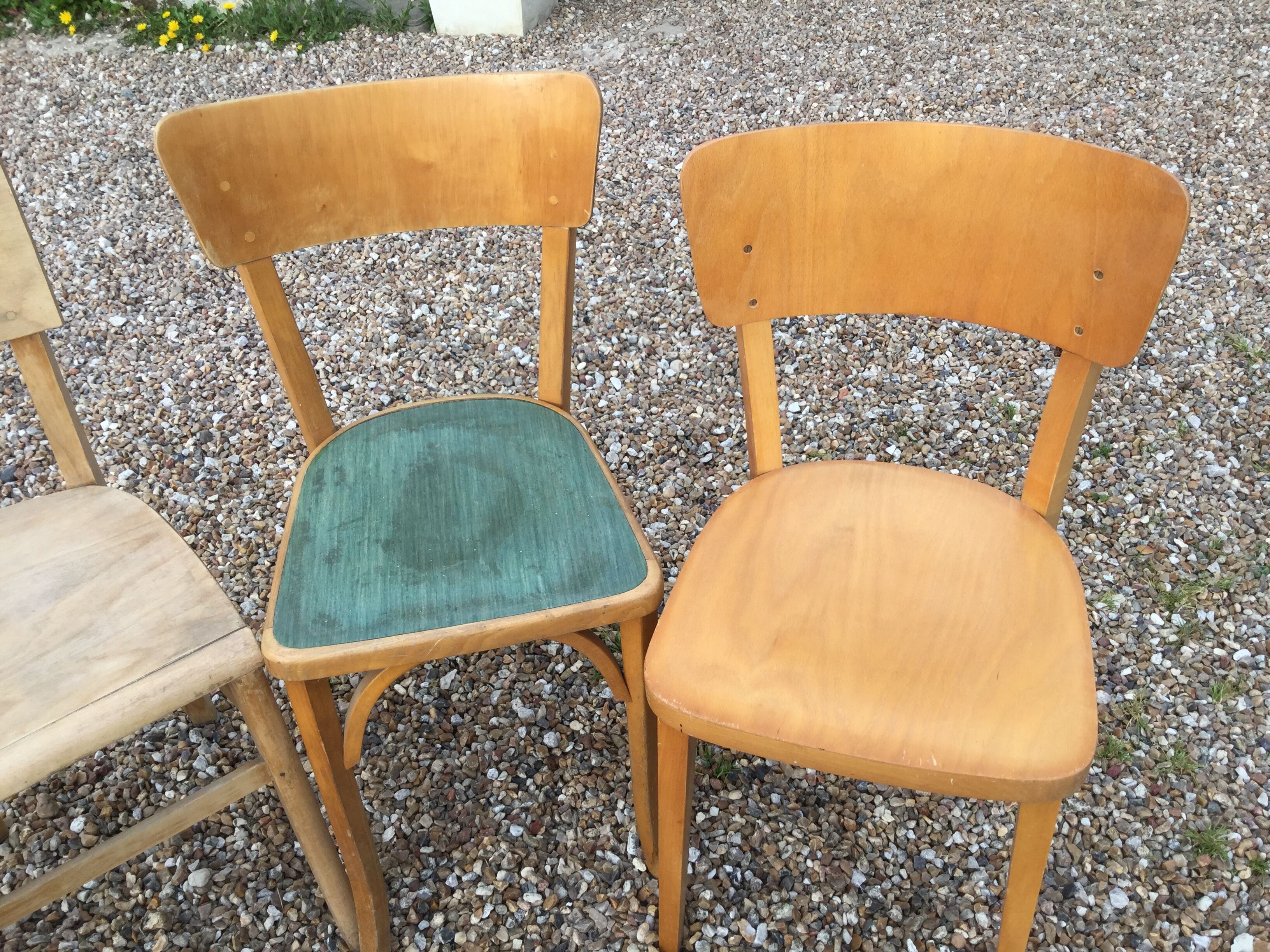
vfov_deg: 45.4
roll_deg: +0.3
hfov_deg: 58.4
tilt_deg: -41.8
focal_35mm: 31
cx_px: 635
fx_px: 1137
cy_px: 476
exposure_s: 1/155
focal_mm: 3.3
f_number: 2.4
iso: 25
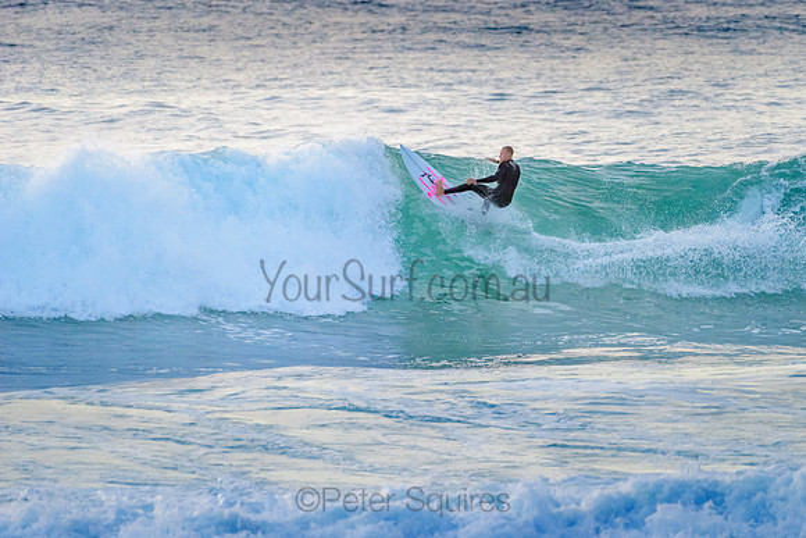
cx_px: 491
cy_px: 209
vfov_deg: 2.2
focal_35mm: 613
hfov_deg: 3.4
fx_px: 13723
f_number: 5.6
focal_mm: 500
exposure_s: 1/2000
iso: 1600
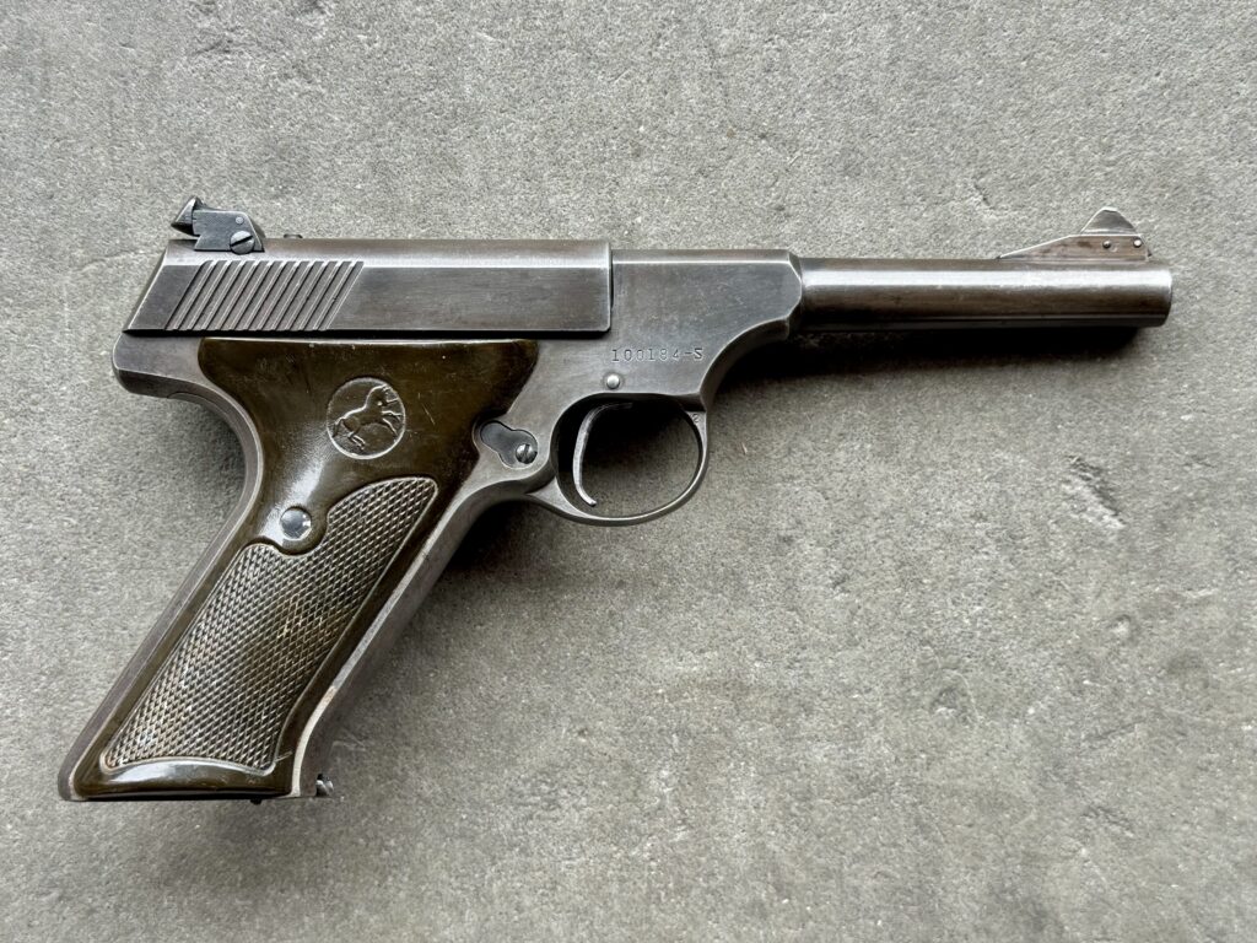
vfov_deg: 30.3
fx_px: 1743
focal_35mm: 48
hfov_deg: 39.7
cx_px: 628
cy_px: 472
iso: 64
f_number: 1.78
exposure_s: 1/383
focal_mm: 6.76
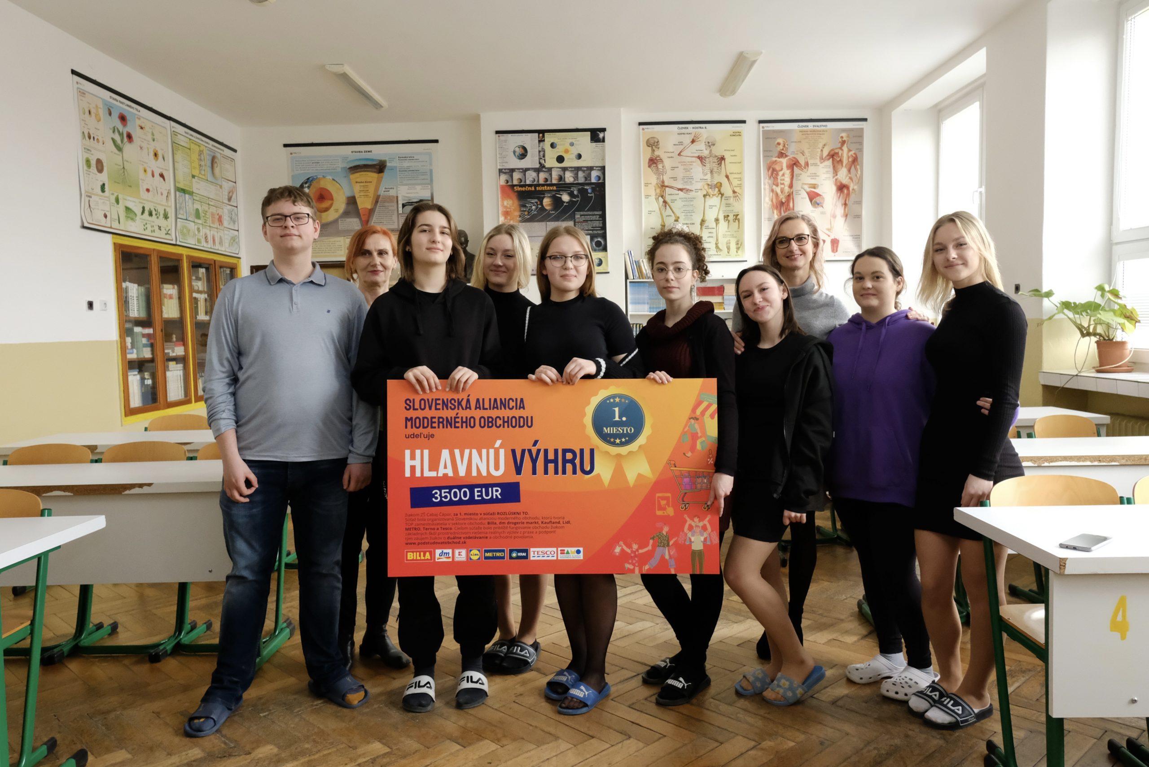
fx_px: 766
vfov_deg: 53.2
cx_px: 574
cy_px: 384
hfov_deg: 73.7
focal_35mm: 24
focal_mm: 16
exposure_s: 1/200
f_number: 4.5
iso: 3200
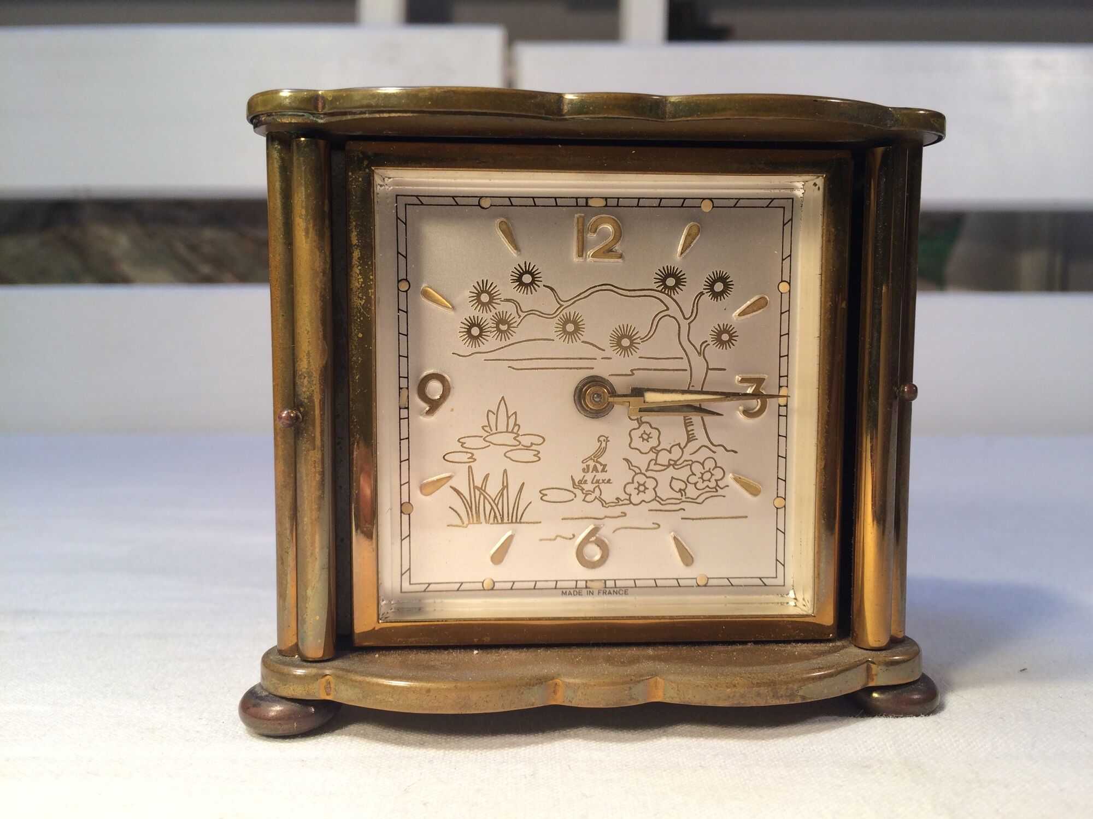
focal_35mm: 29
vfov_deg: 48.2
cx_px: 546
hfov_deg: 61.7
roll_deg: +0.6
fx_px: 916
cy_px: 410
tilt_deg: -4.5
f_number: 2.2
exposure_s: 1/100
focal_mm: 4.15
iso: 40
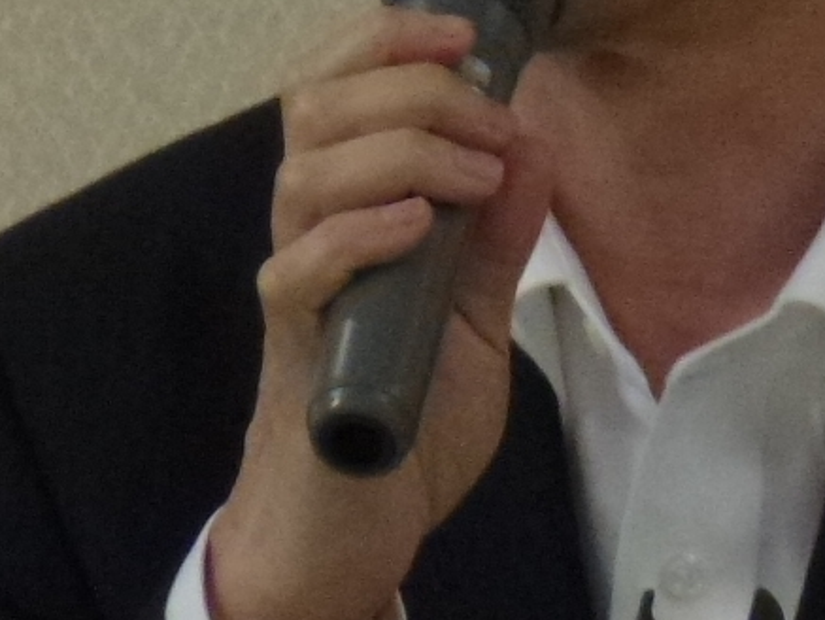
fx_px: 39669
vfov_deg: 0.9
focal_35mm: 1664
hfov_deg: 1.2
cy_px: 191
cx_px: 740
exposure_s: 1/60
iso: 400
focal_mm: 63.6
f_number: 5.9
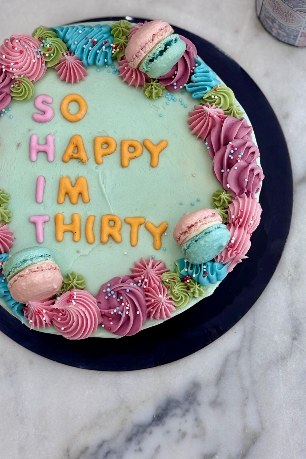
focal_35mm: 76
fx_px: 969
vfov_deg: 26.6
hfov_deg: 17.9
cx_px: 135
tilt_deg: -80.0
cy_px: 180
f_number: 1.6
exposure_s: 1/50
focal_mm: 5.96
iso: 32
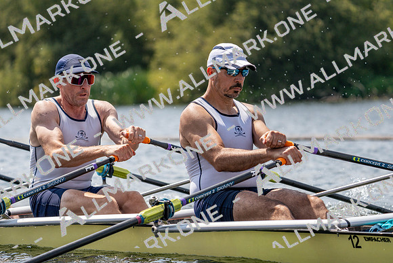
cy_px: 132
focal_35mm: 248
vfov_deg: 5.5
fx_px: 2708
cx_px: 196
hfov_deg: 8.3
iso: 200
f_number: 5.6
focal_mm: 248
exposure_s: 1/1600
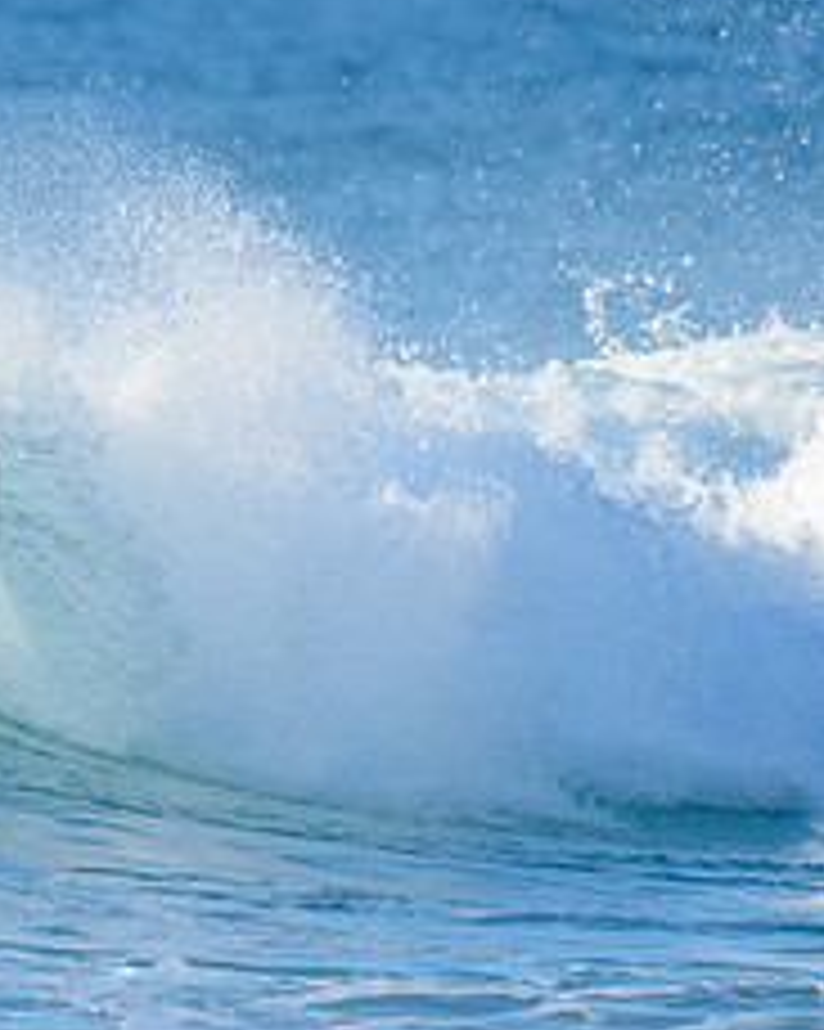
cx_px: -477
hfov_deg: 1.3
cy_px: 439
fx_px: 36361
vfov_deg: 1.6
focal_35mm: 1192
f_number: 5.6
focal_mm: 500
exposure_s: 1/2000
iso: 360
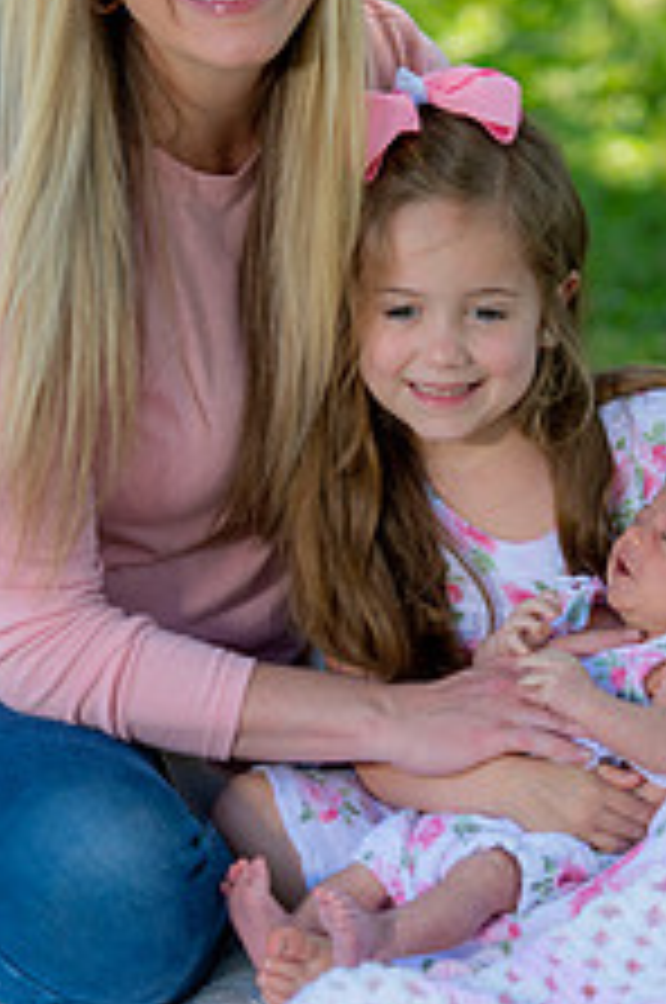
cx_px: 344
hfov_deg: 5.2
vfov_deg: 7.9
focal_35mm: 262
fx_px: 7293
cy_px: 509
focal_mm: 130
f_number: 2.8
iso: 100
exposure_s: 1/250
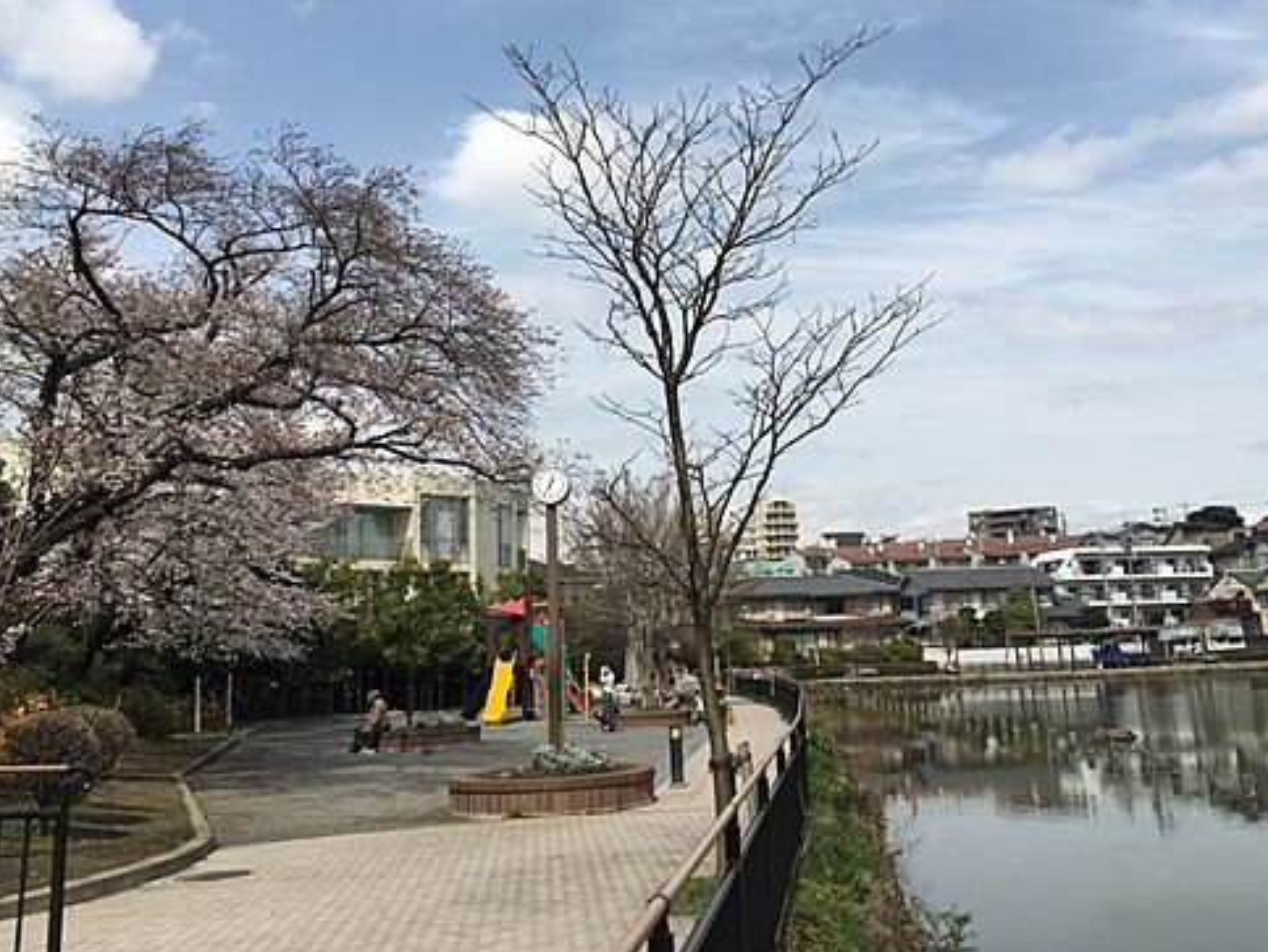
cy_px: 378
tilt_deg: +12.9
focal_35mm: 36
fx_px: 1320
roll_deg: +2.7
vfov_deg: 39.5
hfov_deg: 51.2
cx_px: 701
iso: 25
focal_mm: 4.15
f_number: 2.2
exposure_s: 1/2137
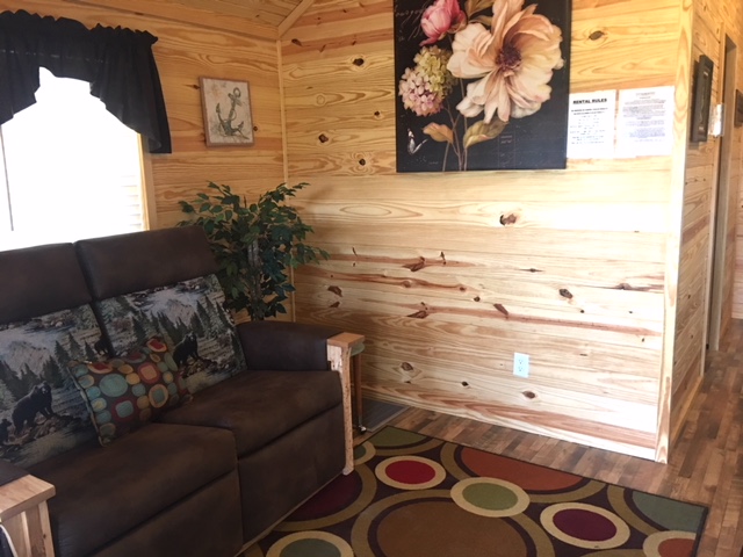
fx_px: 622
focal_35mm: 29
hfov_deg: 61.7
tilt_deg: -10.1
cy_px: 278
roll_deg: +1.9
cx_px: 372
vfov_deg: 48.2
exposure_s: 1/15
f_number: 2.2
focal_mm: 4.15
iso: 64
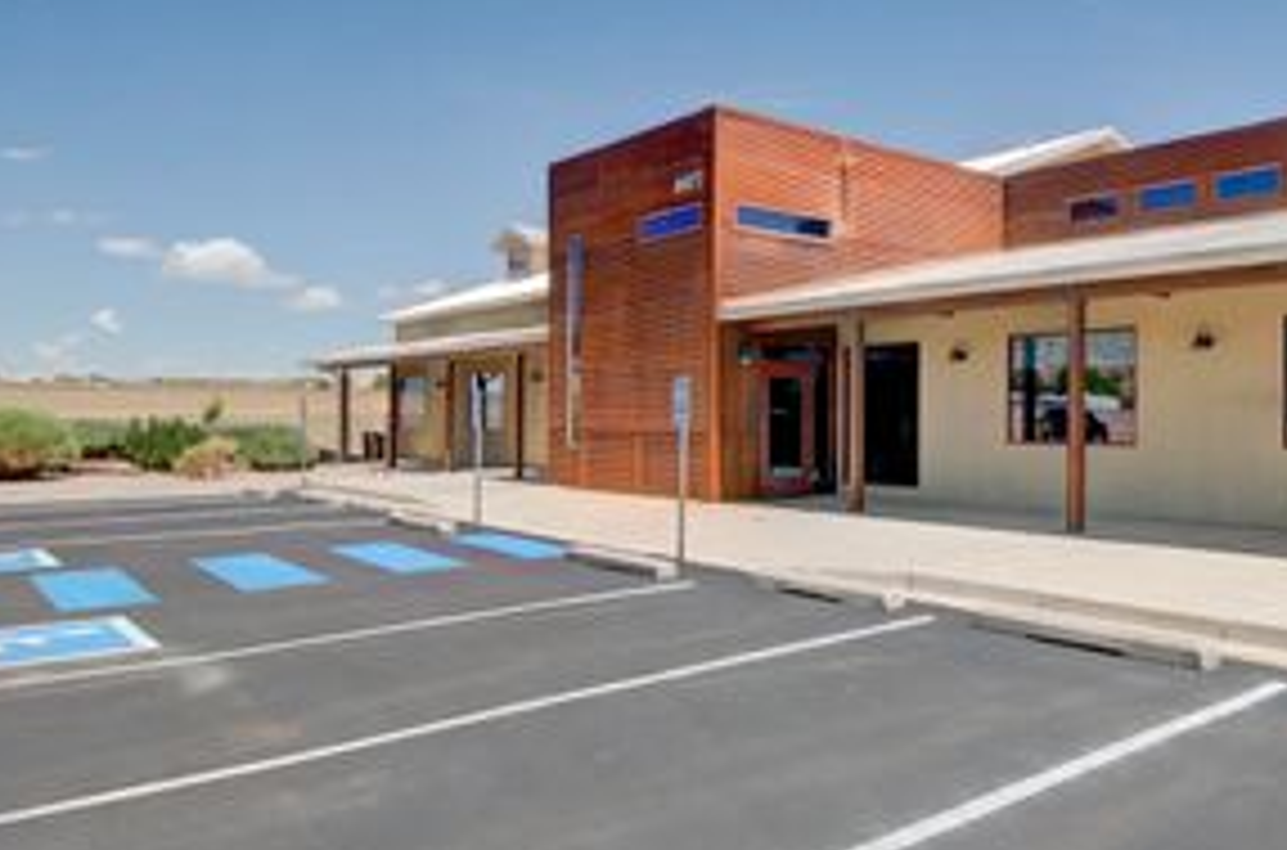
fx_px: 1029
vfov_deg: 44.9
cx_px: 999
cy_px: 403
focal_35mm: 29
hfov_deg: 59.8
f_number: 8
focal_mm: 11
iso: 200
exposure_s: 1/500
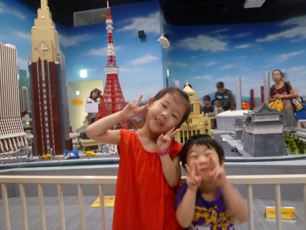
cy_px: 115
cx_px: 153
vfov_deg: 54.9
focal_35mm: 25
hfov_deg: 69.4
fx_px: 221
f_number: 2.8
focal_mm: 4.5
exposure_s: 1/5
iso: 400
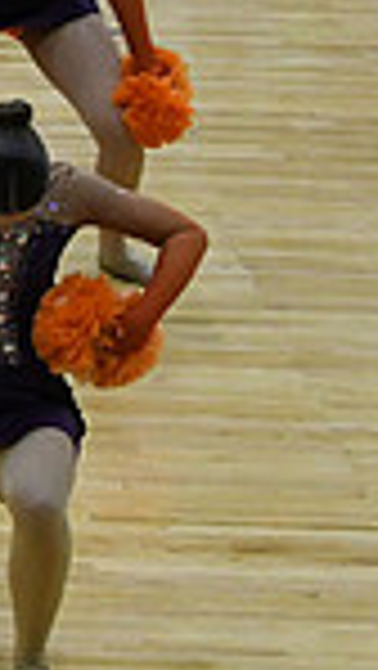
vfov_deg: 5.0
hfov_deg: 2.8
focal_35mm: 428
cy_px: -79
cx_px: -792
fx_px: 7613
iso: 4000
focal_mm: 70
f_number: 4
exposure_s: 1/500
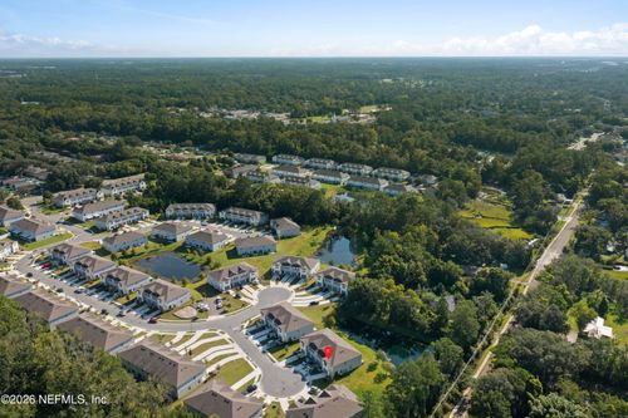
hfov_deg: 65.5
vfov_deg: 46.4
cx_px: 314
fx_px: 488
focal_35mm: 28
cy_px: 209
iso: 100
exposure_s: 1/500
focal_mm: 10.26
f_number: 5.6
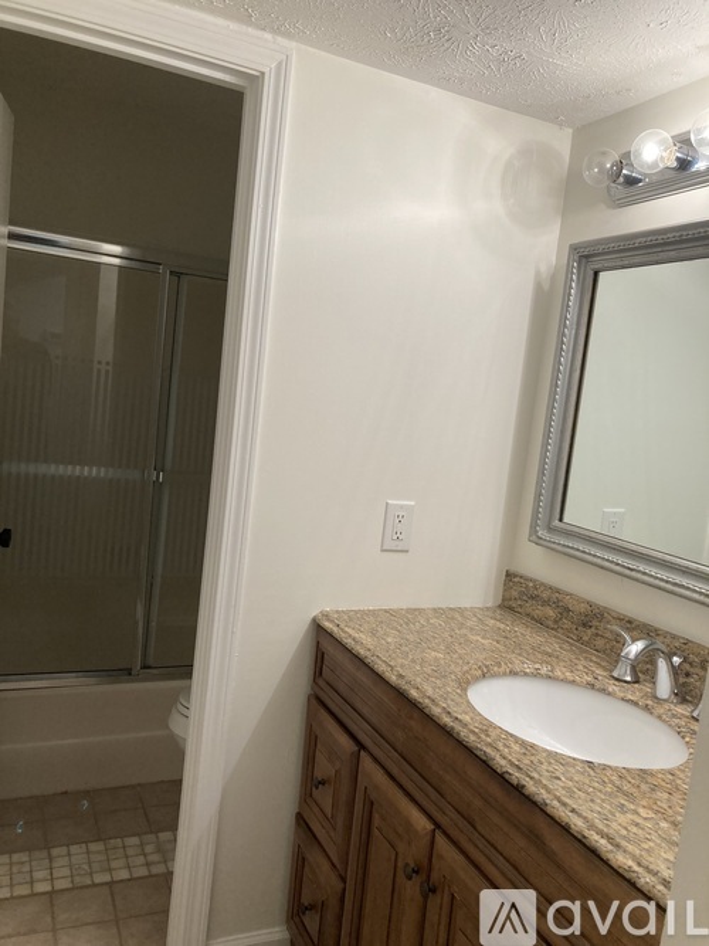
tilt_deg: -6.2
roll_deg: -6.5
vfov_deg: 63.5
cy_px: 473
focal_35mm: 28
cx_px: 354
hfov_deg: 49.7
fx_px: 765
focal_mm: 3.99
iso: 80
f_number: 1.8
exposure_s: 1/120
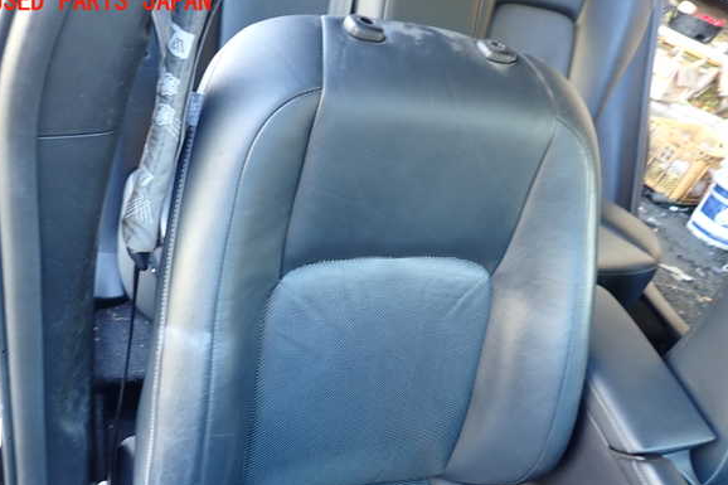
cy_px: 270
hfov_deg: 67.4
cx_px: 360
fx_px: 546
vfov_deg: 47.8
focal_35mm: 27
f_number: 2
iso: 200
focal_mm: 4.5
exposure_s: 1/30
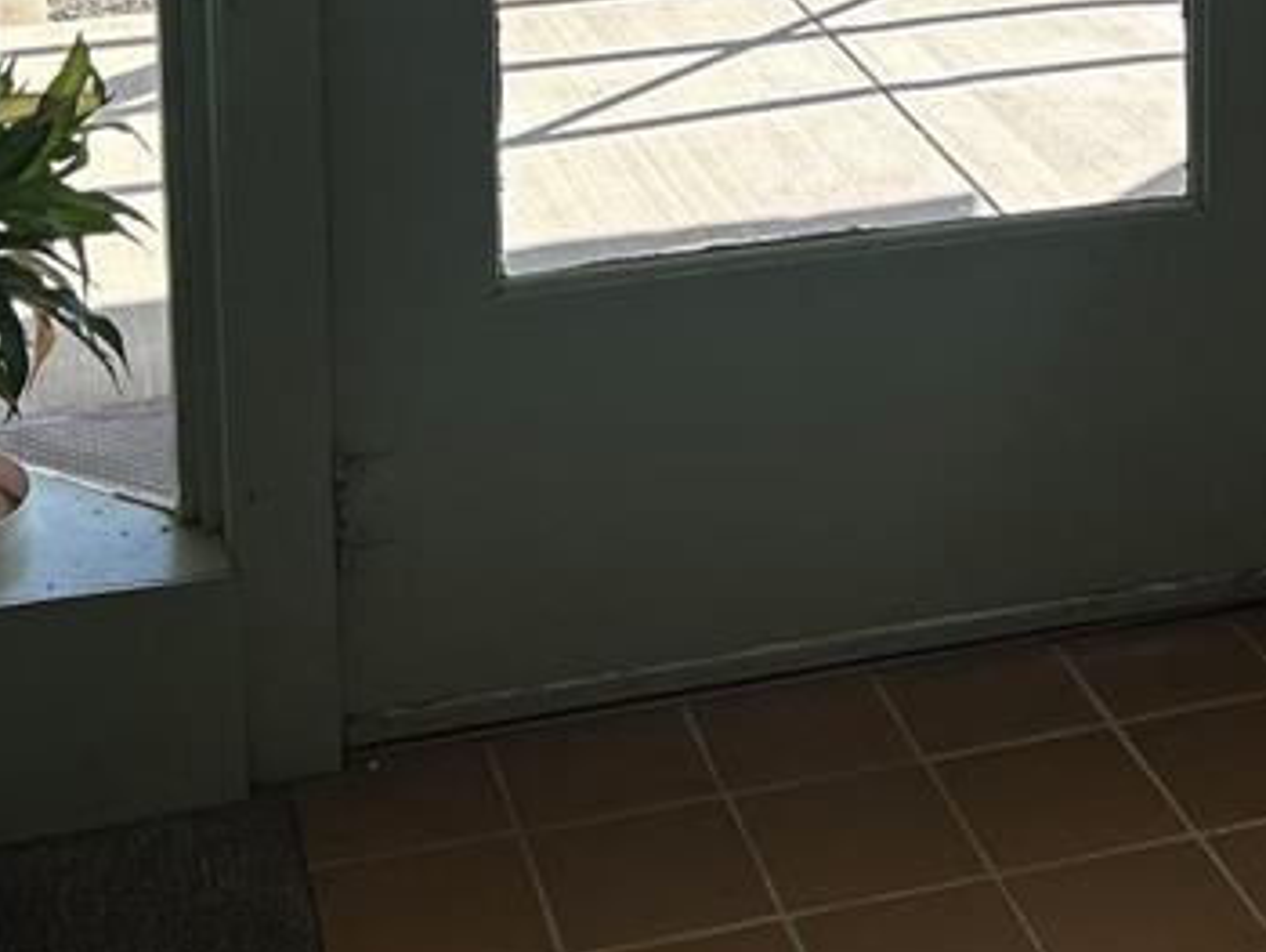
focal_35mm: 76
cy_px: -416
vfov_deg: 17.7
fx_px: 2781
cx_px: 828
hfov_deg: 25.5
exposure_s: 1/1100
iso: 50
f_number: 1.5
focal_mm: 5.7
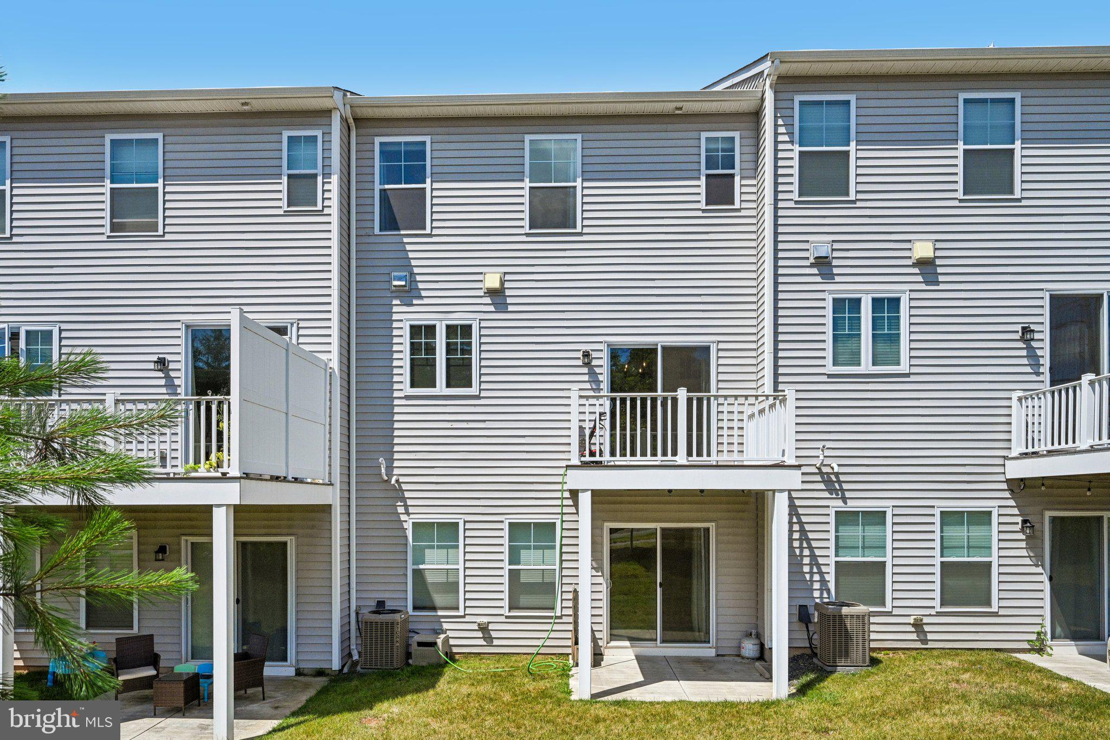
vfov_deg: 60.7
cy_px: 370
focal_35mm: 20
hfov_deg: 82.6
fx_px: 632
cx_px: 555
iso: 800
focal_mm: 20.5
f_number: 8
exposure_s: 1/6400
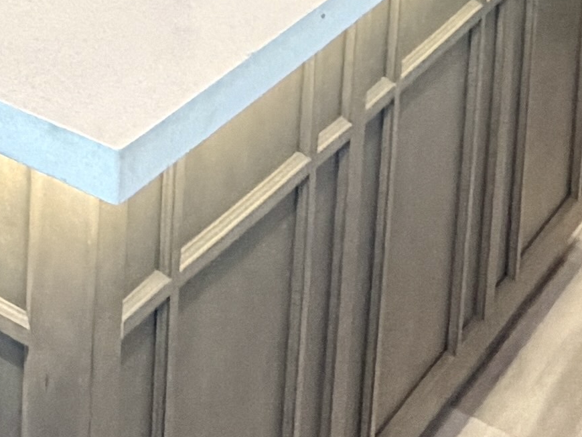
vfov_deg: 13.4
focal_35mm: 92
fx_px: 1547
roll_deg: +0.8
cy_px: -483
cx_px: -374
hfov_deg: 18.1
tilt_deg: -6.6
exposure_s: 1/121
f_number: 2.2
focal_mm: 2.22
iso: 320
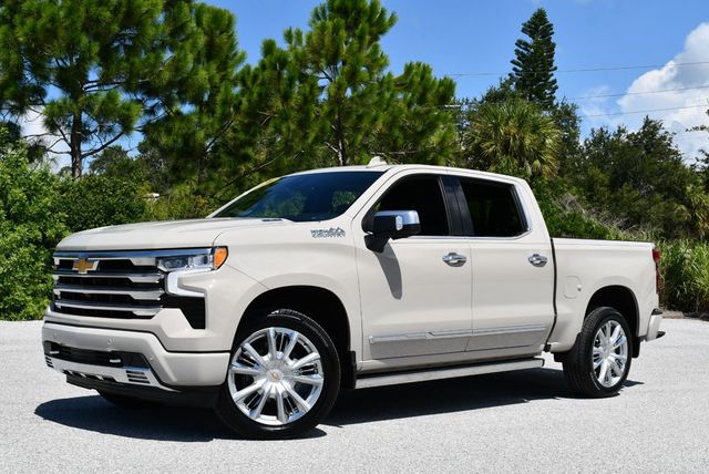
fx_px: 946
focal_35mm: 48
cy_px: 237
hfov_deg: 41.1
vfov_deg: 28.1
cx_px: 354
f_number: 9
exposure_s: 1/320
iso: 100
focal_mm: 24
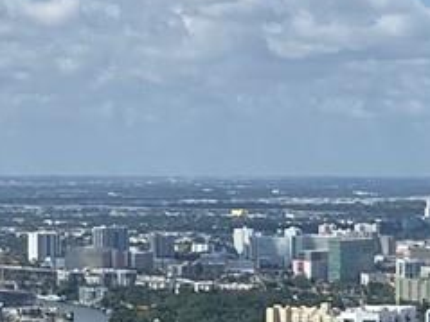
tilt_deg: -1.4
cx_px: 223
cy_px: 252
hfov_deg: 11.4
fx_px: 2160
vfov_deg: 8.5
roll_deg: -0.1
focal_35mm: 174
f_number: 1.8
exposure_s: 1/4630
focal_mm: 4.25
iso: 32
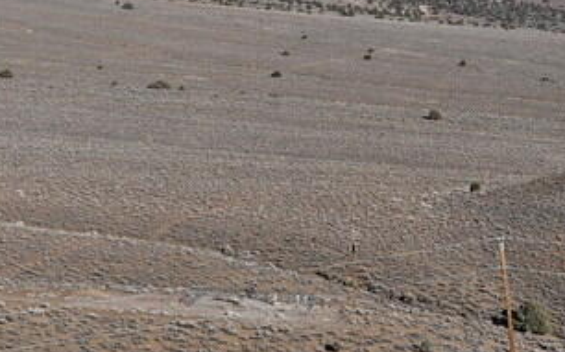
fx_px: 1847
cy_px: 147
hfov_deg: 17.4
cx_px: 301
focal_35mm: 120
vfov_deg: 10.9
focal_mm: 20
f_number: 10
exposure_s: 1/400
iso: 100
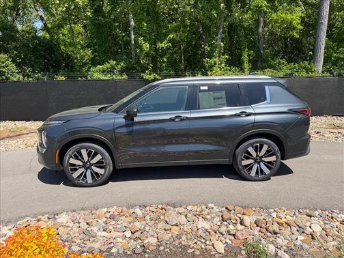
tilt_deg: -14.8
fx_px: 239
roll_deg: +0.3
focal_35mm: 24
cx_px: 172
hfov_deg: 71.6
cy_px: 129
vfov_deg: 56.8
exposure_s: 1/3021
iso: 80
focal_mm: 6.76
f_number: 1.78
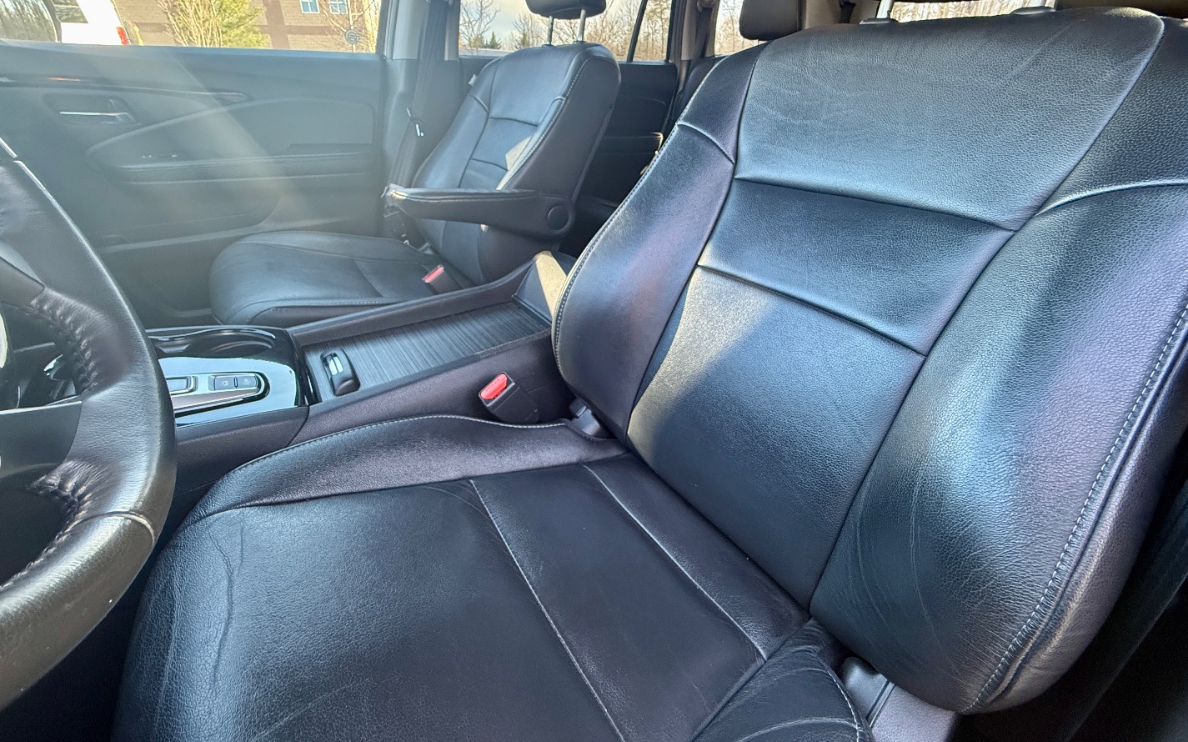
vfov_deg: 73.9
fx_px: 486
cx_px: 597
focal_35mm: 15
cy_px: 294
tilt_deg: -23.1
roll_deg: -1.0
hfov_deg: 101.5
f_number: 2.2
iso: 400
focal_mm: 2.22
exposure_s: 1/88
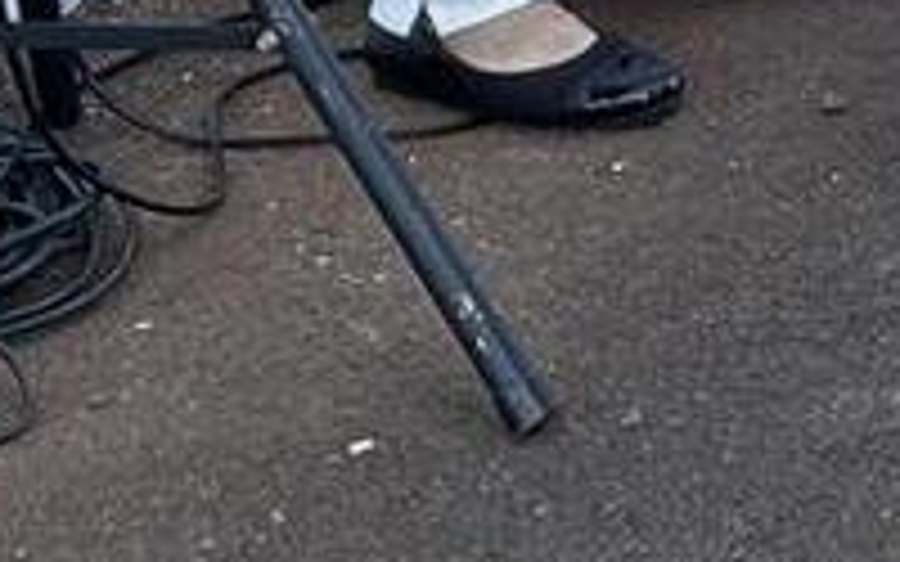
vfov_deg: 3.8
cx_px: 2637
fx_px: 8119
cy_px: -1268
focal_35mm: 331
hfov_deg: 5.9
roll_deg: +0.4
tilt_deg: -9.3
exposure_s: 1/121
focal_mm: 5.96
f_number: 1.6
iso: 32
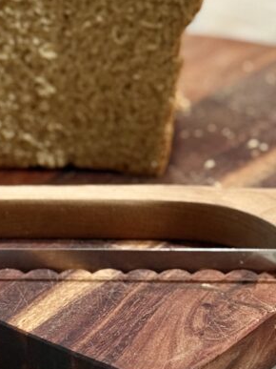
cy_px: 193
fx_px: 1351
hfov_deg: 11.6
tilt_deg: -25.2
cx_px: 48
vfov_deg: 15.5
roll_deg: -0.3
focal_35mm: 127
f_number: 1.78
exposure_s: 1/30
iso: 400
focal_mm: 6.76
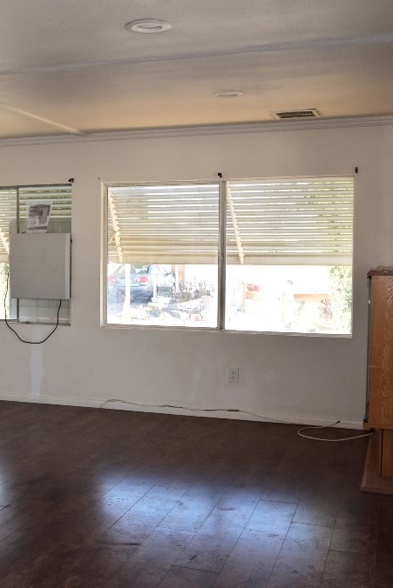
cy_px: 292
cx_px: 48
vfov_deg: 41.3
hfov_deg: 27.3
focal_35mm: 48
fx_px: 782
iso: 800
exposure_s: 1/125
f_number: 9
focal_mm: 21
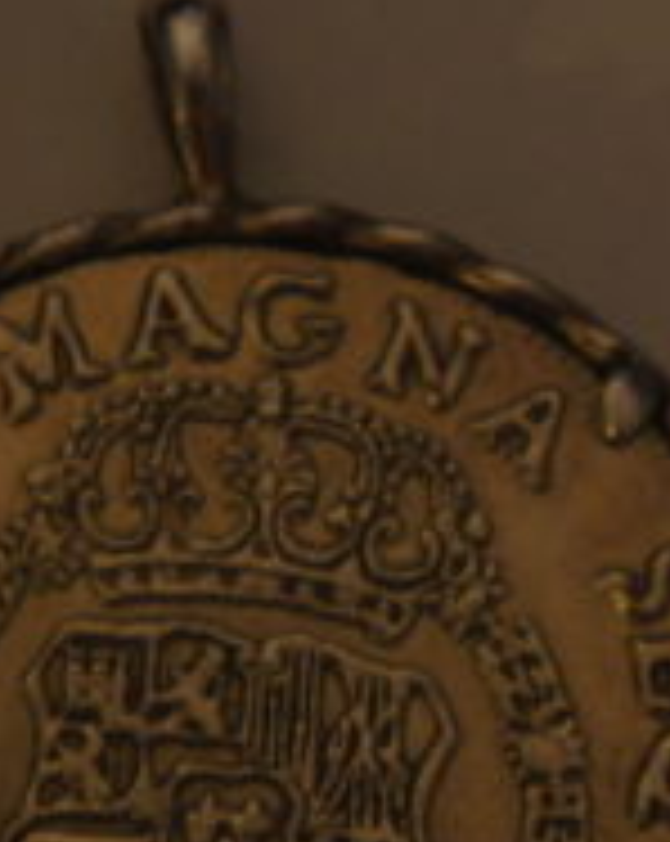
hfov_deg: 6.7
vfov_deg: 8.4
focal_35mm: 231
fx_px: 5728
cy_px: 601
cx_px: 441
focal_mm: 51
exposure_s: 1/5
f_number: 5
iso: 1600
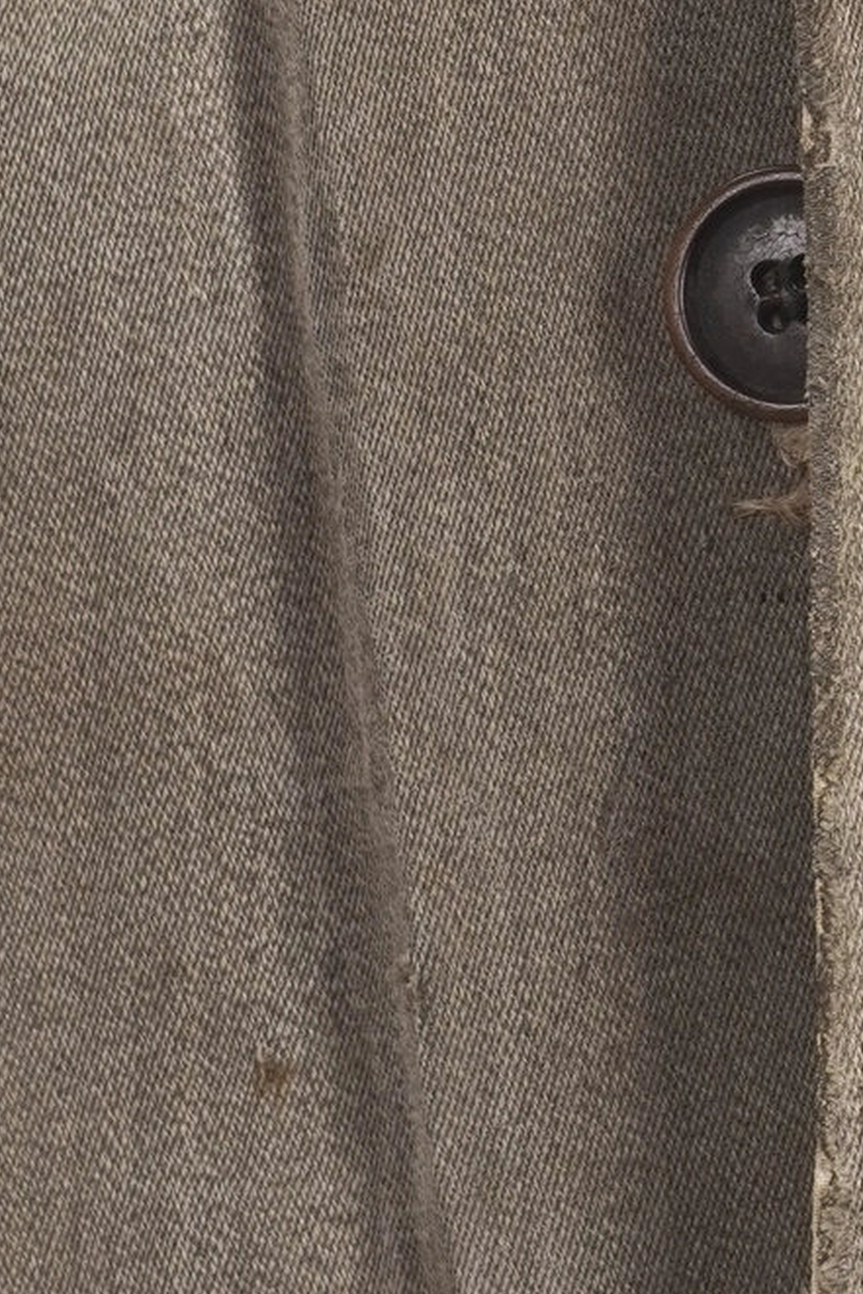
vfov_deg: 9.8
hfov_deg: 6.5
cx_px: 1391
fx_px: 7511
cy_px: 135
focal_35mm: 209
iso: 320
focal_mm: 32
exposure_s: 1/25
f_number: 7.1
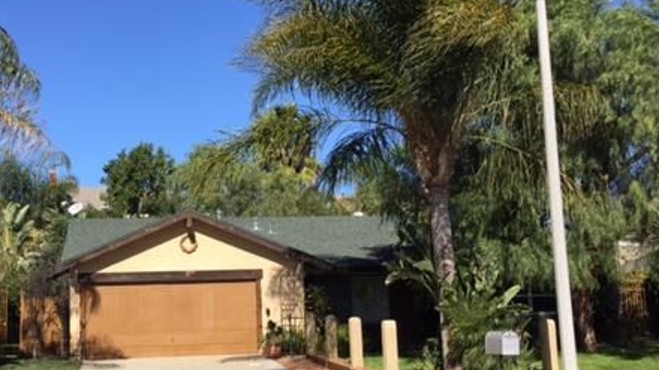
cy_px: 223
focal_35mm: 46
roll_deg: +2.0
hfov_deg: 44.0
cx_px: 222
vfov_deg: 25.9
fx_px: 803
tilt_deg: +7.2
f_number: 2.2
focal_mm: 4.15
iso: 32
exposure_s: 1/1980
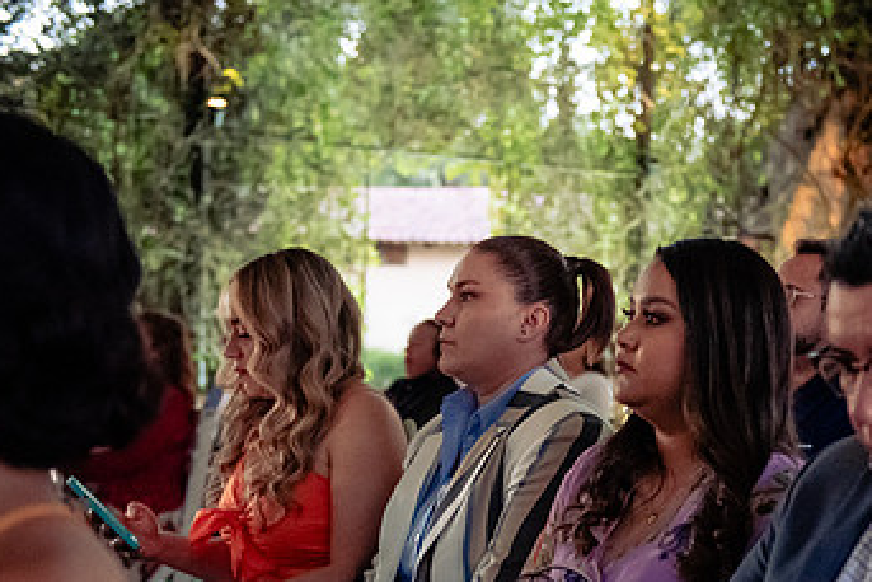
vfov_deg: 19.1
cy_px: 428
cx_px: 661
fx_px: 1720
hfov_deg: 28.0
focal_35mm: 71
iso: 6400
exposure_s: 1/125
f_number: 2.8
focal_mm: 42
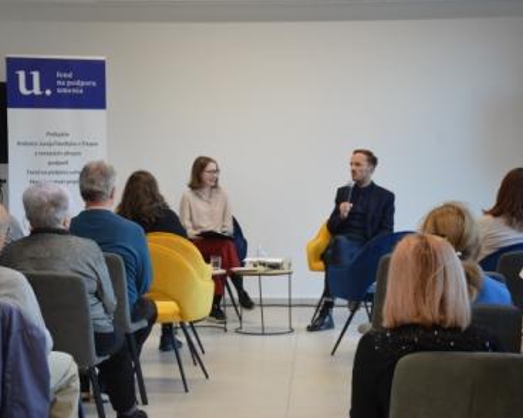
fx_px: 1377
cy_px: 208
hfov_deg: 21.5
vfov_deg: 17.3
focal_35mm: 89
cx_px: 250
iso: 560
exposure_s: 1/60
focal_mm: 52
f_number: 5
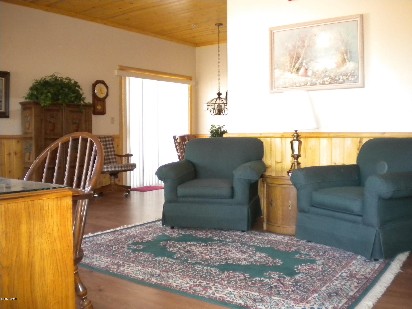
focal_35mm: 35
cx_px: 206
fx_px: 417
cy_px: 154
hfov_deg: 52.6
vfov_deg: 40.7
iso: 437
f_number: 3.1
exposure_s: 1/30
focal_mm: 6.3
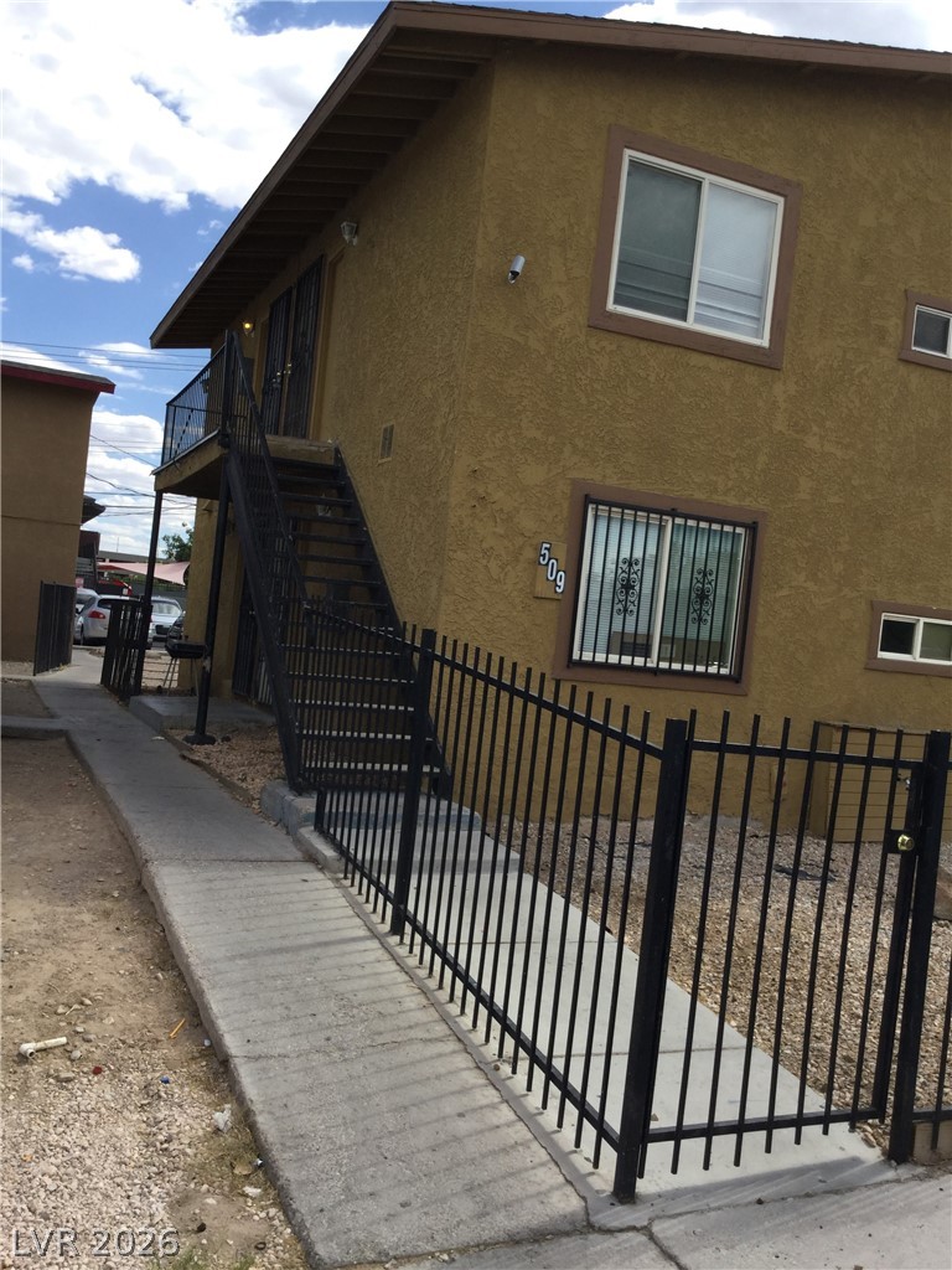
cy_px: 635
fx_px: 1137
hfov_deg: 45.4
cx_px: 476
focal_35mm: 31
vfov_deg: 58.4
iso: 25
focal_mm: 3.3
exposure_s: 1/926
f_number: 2.4
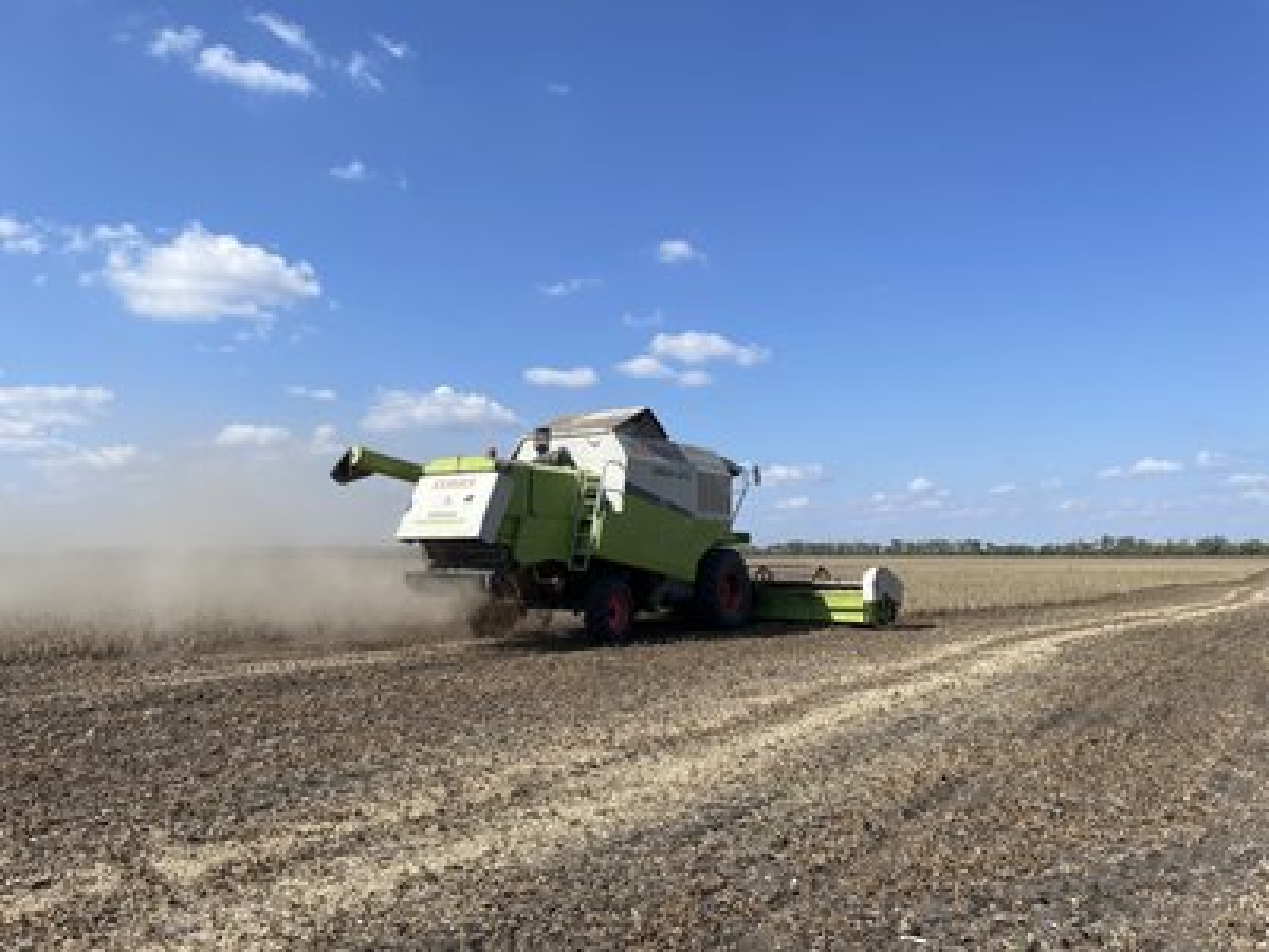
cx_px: 634
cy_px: 476
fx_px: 953
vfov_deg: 53.1
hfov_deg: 67.3
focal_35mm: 26
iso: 32
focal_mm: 4.2
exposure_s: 1/4132
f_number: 1.6
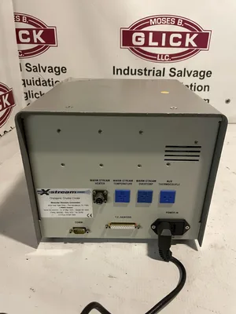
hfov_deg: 53.1
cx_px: 118
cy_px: 157
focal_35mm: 26
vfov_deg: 67.3
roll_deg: -2.6
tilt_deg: -27.6
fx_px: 236
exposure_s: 1/60
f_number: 1.6
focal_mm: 4.2
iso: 320
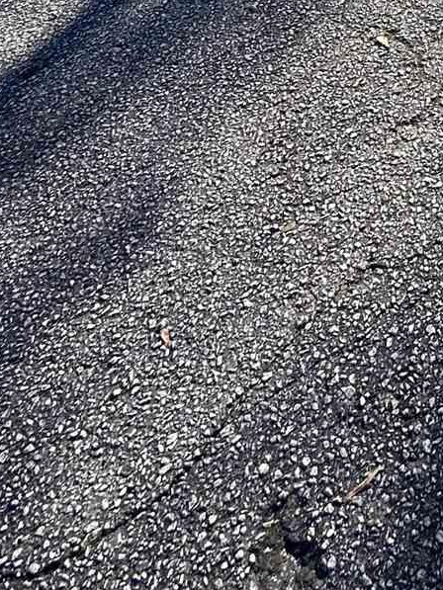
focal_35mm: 54
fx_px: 921
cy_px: -492
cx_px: 666
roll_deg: -1.7
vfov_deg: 21.5
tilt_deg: -3.0
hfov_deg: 22.3
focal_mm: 2.22
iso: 40
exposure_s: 1/550
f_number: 2.2
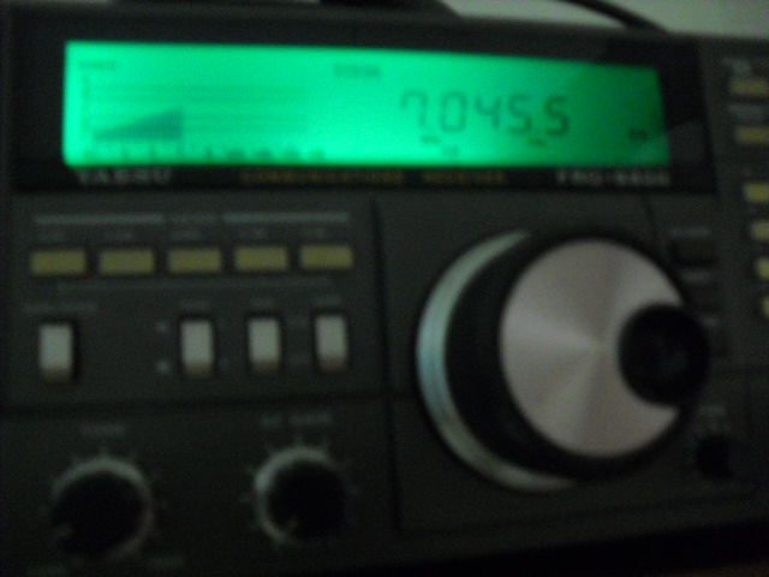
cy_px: 288
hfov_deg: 51.4
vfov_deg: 39.7
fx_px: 800
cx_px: 384
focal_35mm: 36
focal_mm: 6.3
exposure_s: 1/8
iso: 800
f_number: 3.1
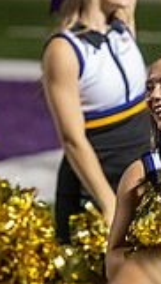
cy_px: 105
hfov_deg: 1.9
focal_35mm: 659
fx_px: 4983
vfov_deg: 3.3
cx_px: 126
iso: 4000
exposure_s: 1/400
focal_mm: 175
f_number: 3.2
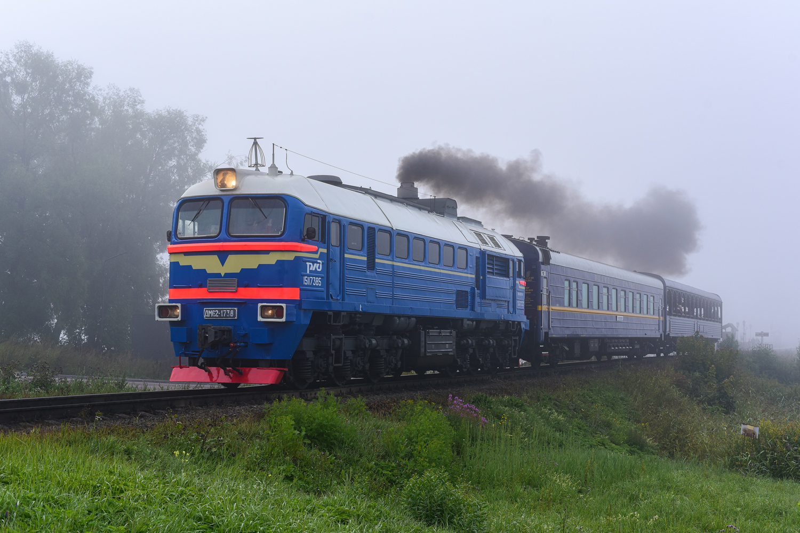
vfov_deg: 27.0
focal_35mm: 50
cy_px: 266
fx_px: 1111
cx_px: 400
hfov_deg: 39.6
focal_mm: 50
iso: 200
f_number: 5.6
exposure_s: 1/500
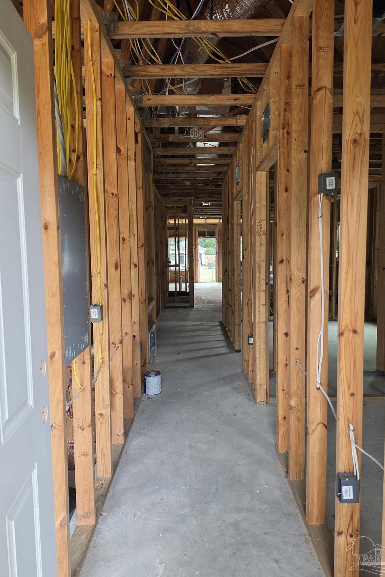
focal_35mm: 24
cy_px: 288
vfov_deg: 73.7
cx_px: 197
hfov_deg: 53.1
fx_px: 385
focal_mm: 6.5
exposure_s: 1/180
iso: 125
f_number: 1.4
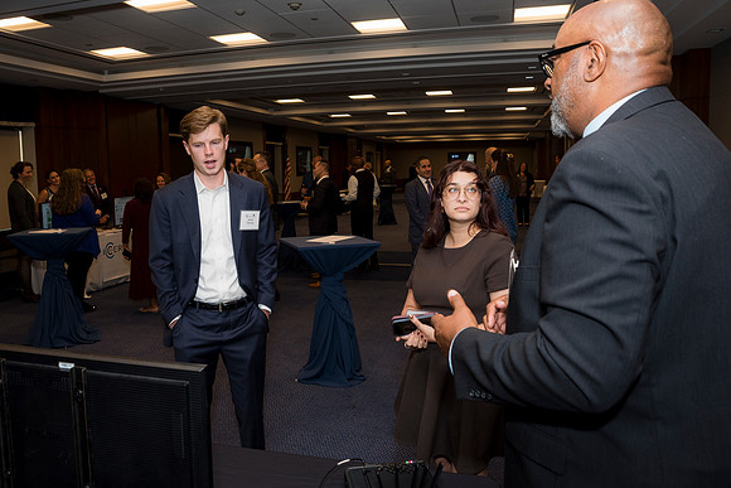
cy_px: 244
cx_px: 366
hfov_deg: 73.7
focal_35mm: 24
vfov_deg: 53.2
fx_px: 487
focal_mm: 24
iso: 800
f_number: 5
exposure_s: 1/125
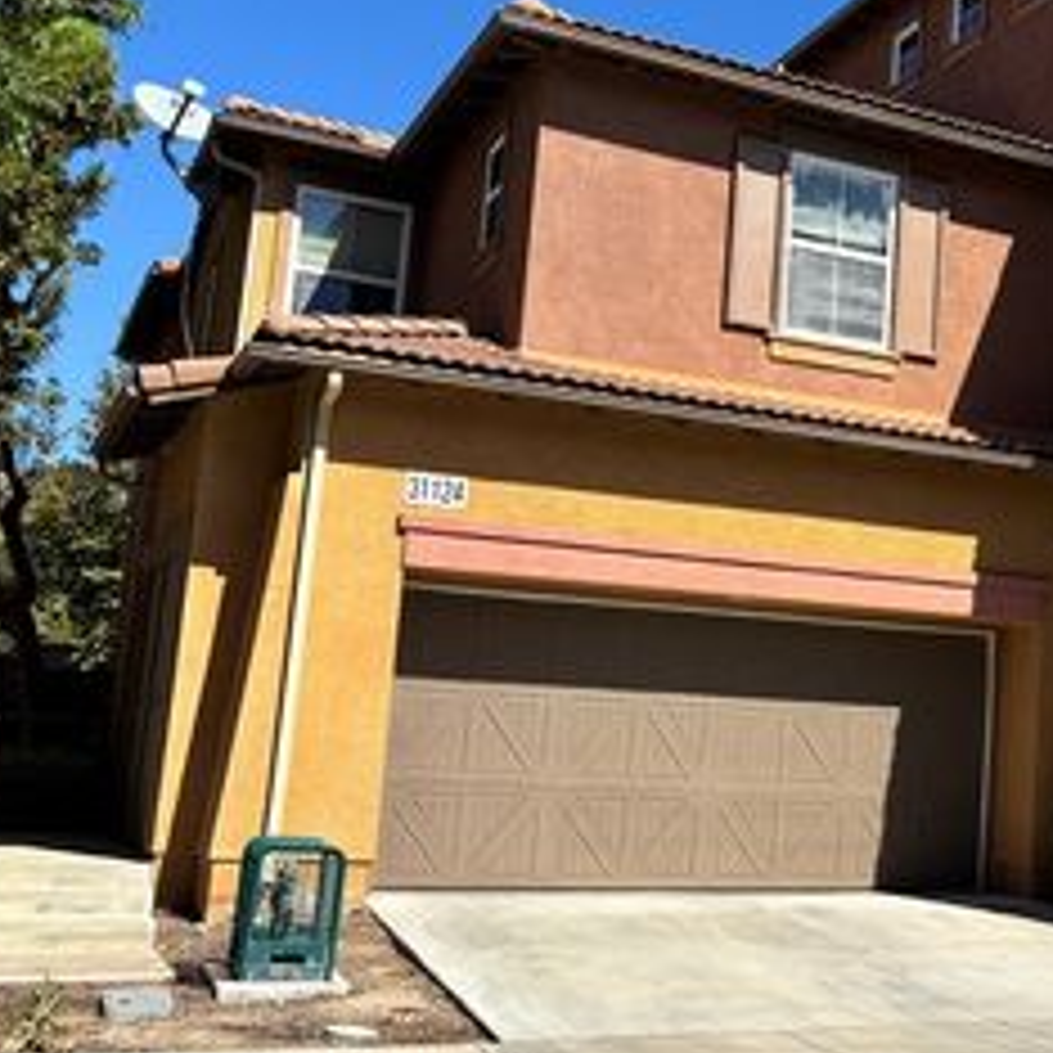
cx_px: 981
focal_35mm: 49
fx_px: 1686
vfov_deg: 34.6
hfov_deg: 32.6
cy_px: 457
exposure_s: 1/3311
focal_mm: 5.96
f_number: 1.6
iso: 50
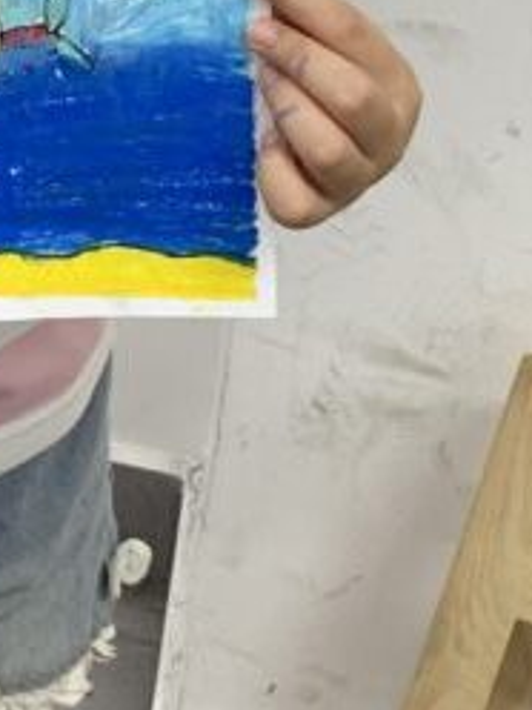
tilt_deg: -26.1
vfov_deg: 17.3
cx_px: -160
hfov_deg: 13.6
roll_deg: -1.3
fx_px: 2152
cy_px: -281
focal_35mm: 105
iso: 40
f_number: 1.8
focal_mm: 4.25
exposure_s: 1/100
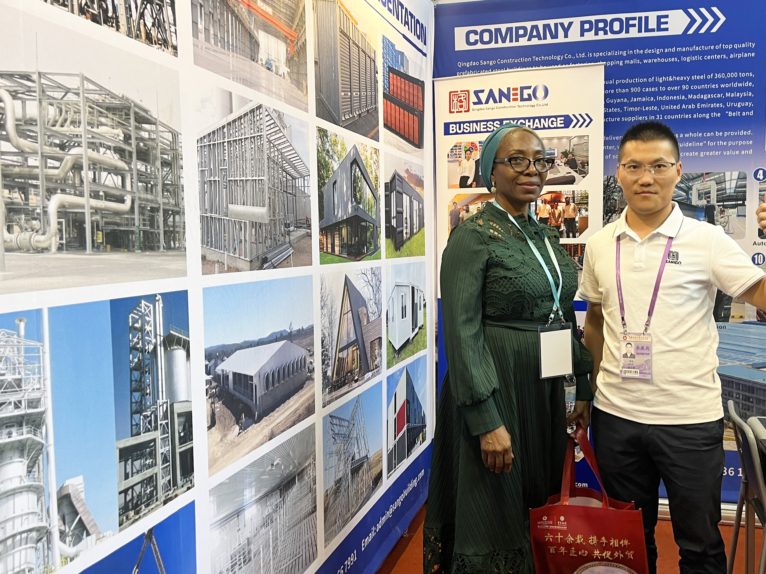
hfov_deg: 56.4
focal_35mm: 32
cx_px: 456
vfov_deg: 44.1
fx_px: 708
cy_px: 301
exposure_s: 1/50
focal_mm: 5.1
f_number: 1.6
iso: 80
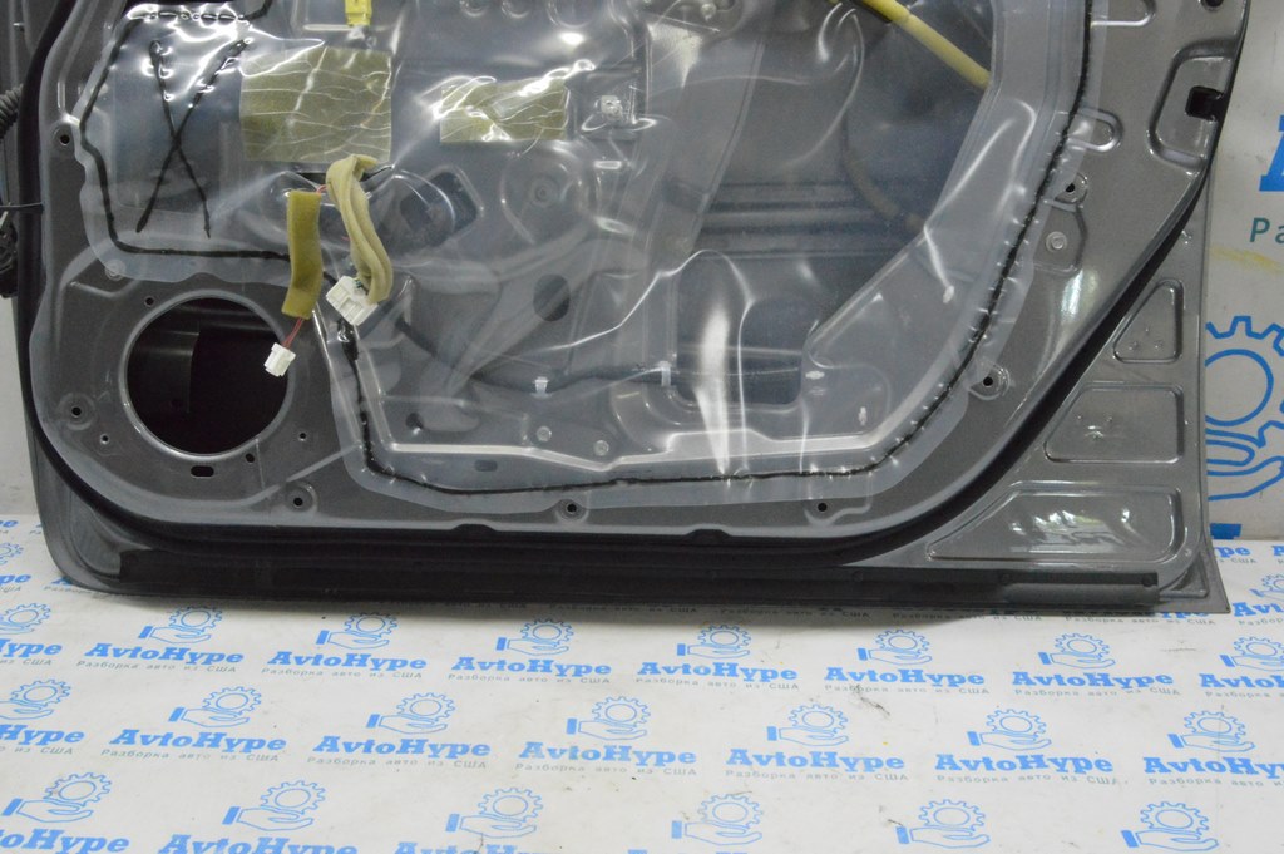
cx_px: 642
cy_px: 427
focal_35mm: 39
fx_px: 1390
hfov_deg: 49.6
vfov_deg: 34.2
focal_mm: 26
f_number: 20
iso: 6400
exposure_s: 1/20
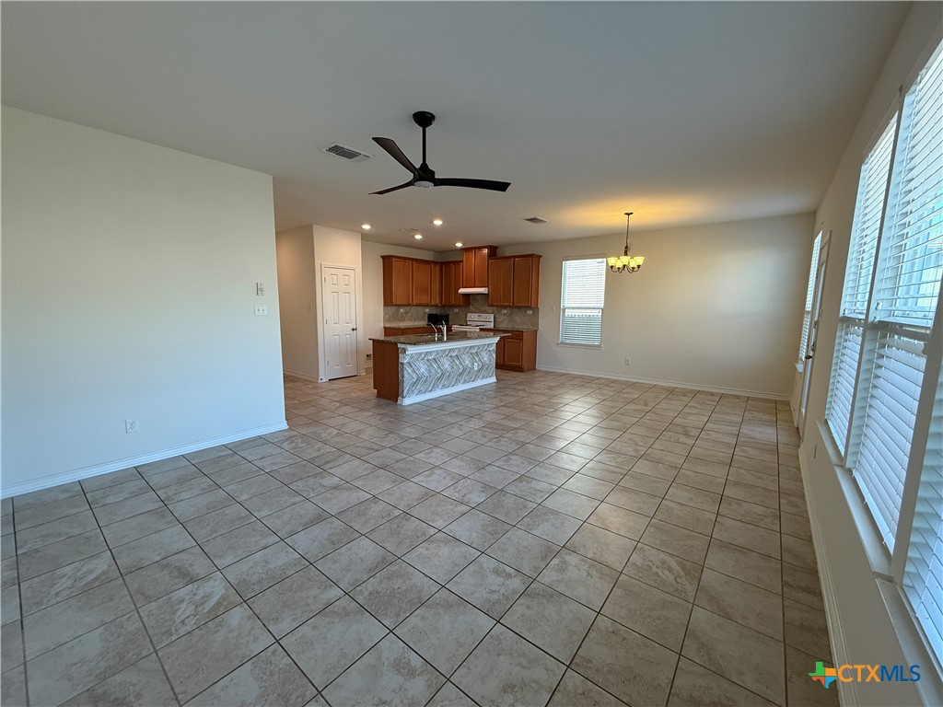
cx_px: 472
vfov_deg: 85.7
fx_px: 381
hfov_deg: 102.1
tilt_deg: -8.0
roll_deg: -1.0
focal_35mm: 14
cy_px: 354
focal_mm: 2.22
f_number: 2.2
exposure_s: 1/120
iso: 160
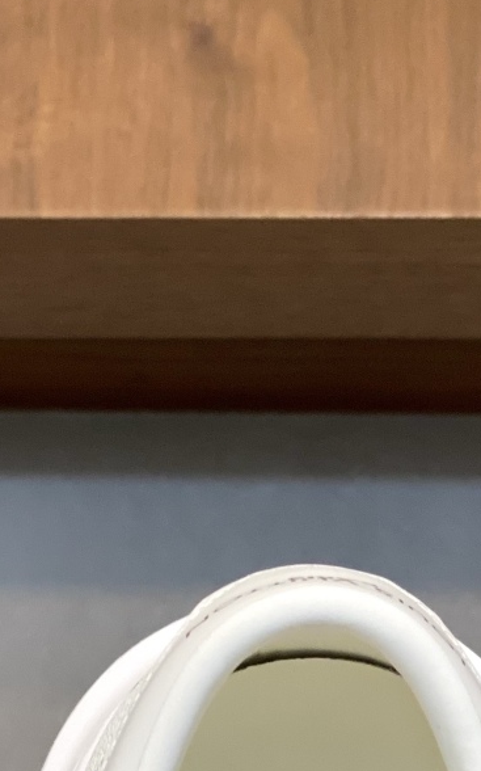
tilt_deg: -69.1
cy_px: 861
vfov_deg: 15.1
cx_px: 239
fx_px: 2834
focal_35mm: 135
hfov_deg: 9.7
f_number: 2
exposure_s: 1/100
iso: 80
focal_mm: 6
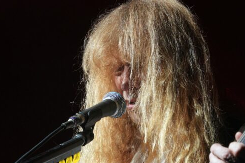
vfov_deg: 5.2
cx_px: 180
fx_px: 1783
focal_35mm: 262
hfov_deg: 7.9
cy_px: 120
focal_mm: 112
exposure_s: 1/200
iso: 1250
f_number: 5.6
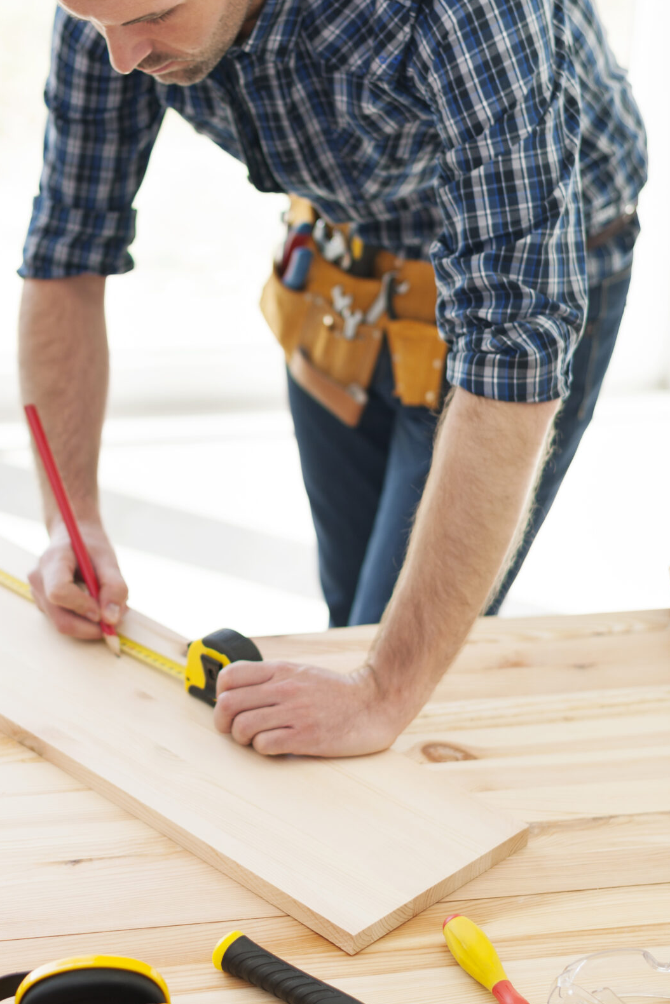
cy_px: 458
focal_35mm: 81
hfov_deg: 16.8
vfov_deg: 25.0
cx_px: 204
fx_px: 2260
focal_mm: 50
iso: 100
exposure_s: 1/250
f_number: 2.2
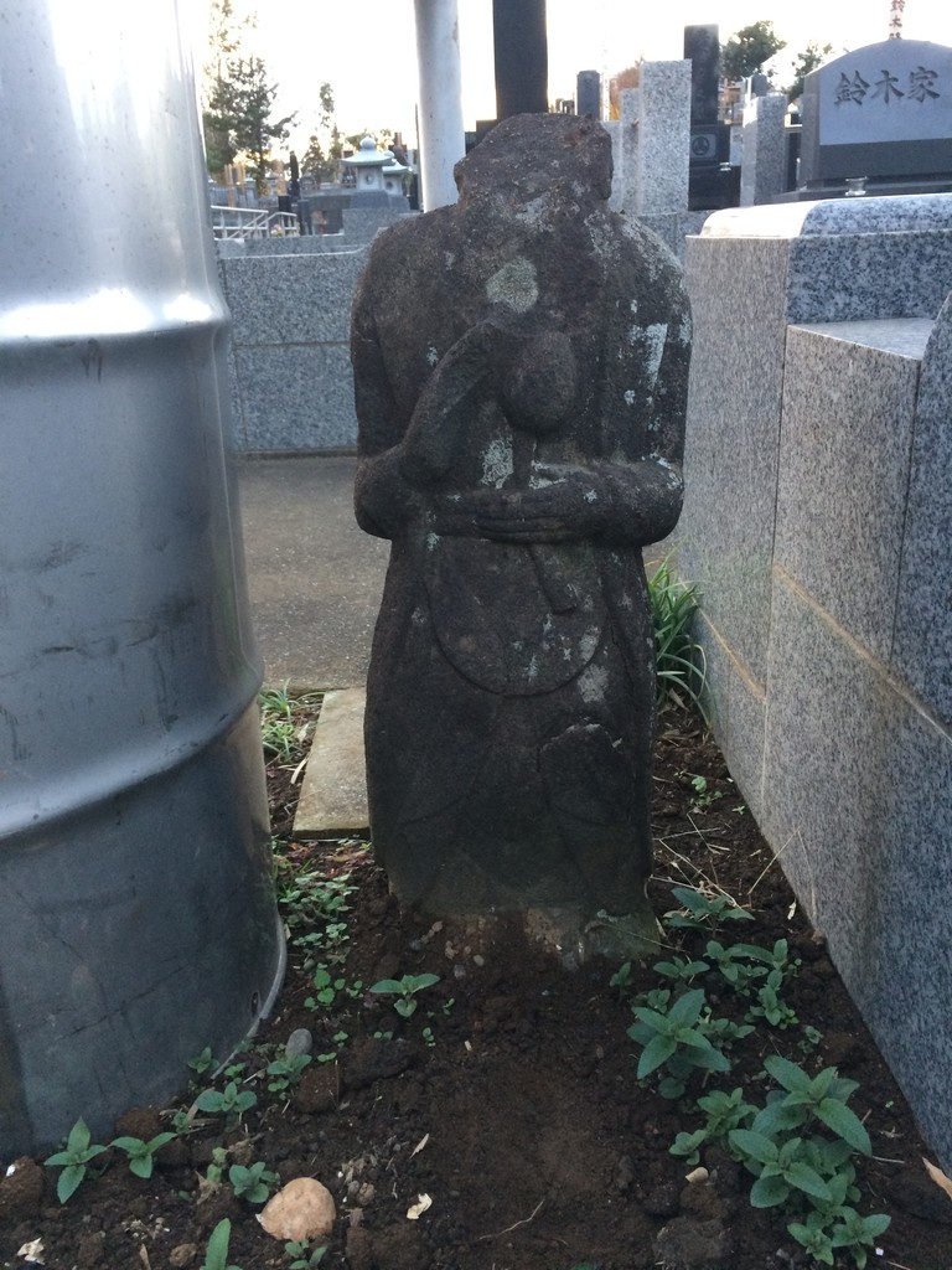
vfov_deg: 61.7
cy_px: 635
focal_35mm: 29
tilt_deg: -22.6
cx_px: 476
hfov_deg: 48.2
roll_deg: +3.2
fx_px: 1063
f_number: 2.2
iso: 125
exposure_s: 1/30
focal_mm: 4.15
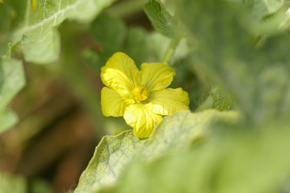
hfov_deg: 15.2
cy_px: 96
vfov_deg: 10.2
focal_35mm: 135
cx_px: 145
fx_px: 1087
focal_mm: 90
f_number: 2.8
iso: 800
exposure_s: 1/4000
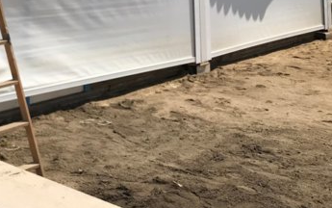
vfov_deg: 18.3
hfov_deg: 28.6
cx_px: -20
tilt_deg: +2.4
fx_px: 597
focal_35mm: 66
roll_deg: -0.6
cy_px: -66
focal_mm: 3.99
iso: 20
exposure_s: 1/4566
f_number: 1.8
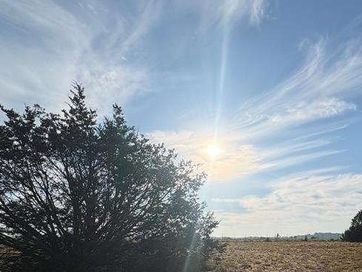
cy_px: 213
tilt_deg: +5.4
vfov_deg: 46.0
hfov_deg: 58.4
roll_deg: +0.2
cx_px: 273
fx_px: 303
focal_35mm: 29
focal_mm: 2.22
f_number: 2.2
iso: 40
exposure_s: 1/6135
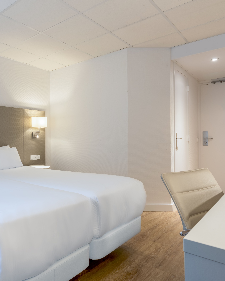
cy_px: 140
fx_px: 225
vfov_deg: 64.1
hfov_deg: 50.2
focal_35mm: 27
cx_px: 47
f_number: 11
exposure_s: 1/15
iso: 100
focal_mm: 19
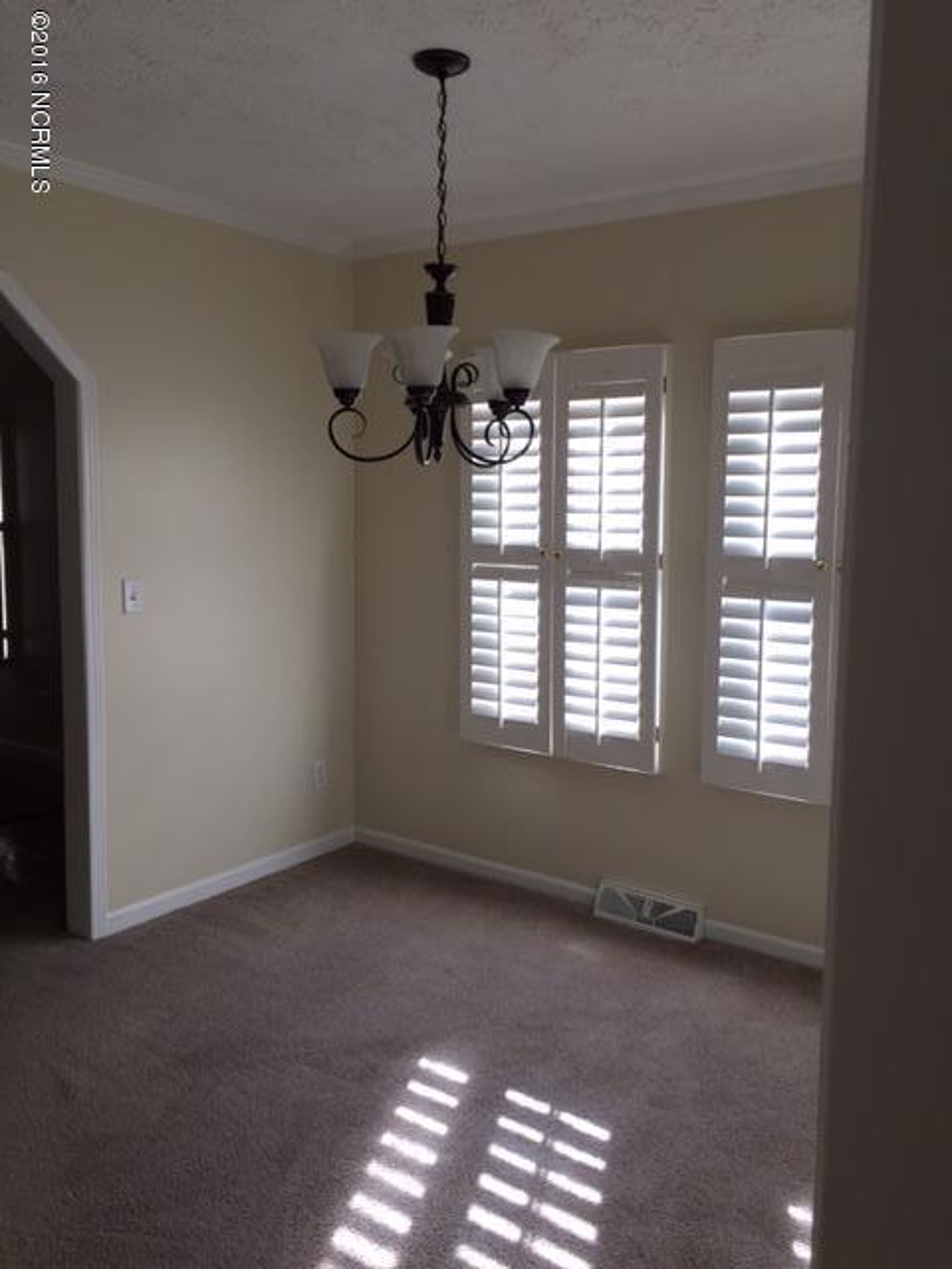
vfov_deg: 61.7
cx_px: 476
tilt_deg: -4.4
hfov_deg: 48.2
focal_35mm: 29
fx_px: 1063
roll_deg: +0.5
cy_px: 634
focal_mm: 4.15
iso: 32
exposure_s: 1/120
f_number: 2.2
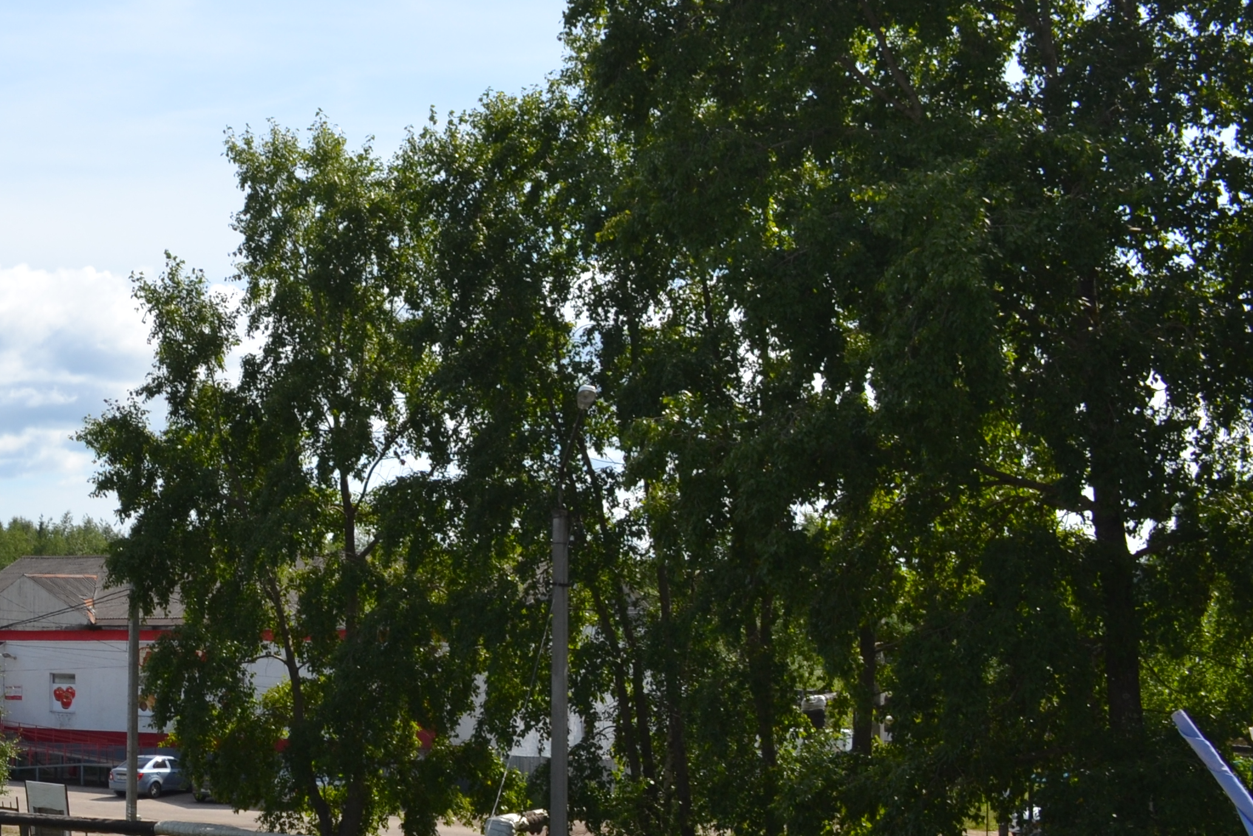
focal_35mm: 67
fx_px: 2332
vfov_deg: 20.1
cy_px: 651
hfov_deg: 27.4
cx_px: -142
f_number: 8
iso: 100
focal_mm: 20
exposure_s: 1/200
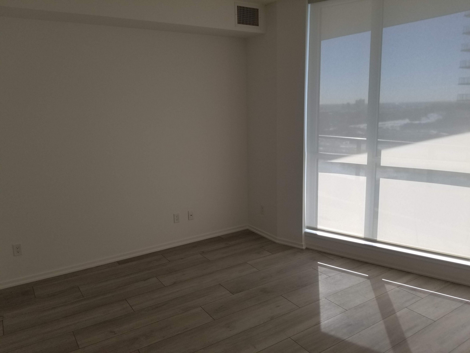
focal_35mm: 26
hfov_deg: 67.3
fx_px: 353
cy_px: 176
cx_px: 235
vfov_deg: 53.1
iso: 50
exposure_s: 1/602
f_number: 1.7
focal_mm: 4.25
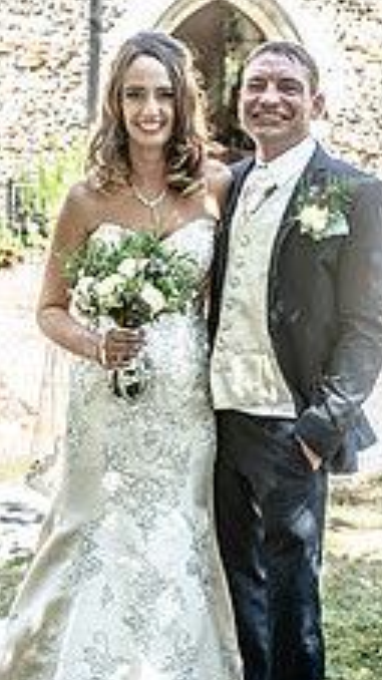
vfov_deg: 28.9
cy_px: 283
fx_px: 1316
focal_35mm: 73
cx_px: 182
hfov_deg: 16.5
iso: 100
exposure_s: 1/160
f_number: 3.2
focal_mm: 35
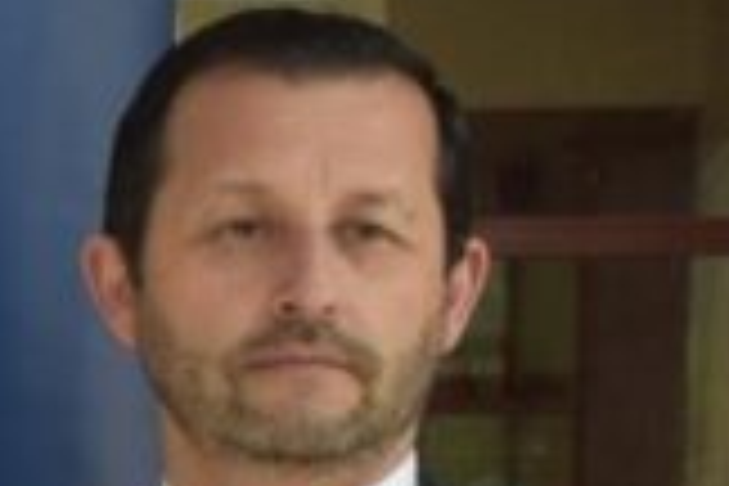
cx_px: -810
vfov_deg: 6.5
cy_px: 742
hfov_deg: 9.2
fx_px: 4212
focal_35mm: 208
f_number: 7.1
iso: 800
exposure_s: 1/200
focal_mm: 30
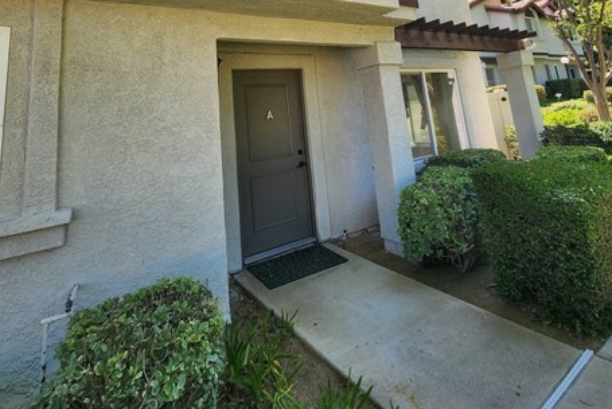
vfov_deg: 56.5
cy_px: 47
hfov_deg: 86.8
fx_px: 323
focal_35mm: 19
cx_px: 316
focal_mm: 2.2
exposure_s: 1/647
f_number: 2.2
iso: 50
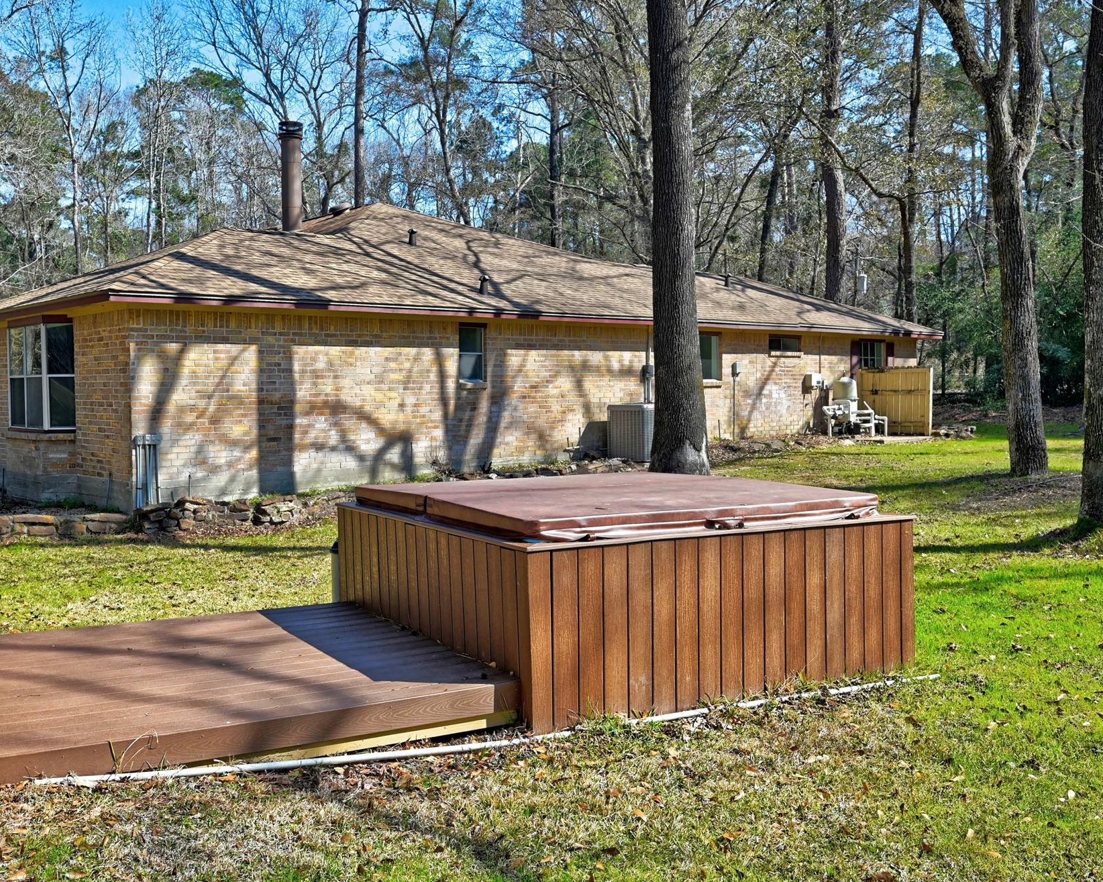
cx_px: 454
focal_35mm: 32
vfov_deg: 46.3
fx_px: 1032
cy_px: 415
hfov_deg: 55.9
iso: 400
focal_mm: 25.5
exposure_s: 1/500
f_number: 8
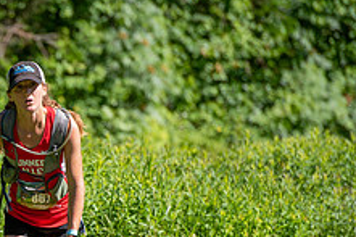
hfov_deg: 3.9
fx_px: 5188
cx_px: -52
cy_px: 225
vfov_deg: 2.6
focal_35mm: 525
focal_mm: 200
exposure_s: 1/800
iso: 100
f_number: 3.5
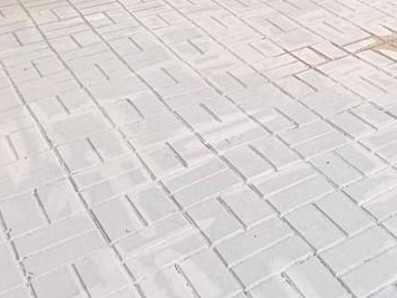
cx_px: 458
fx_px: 723
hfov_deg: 27.5
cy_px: -155
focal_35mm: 63
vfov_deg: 20.0
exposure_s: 1/395
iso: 50
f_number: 2.2
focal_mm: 2.22
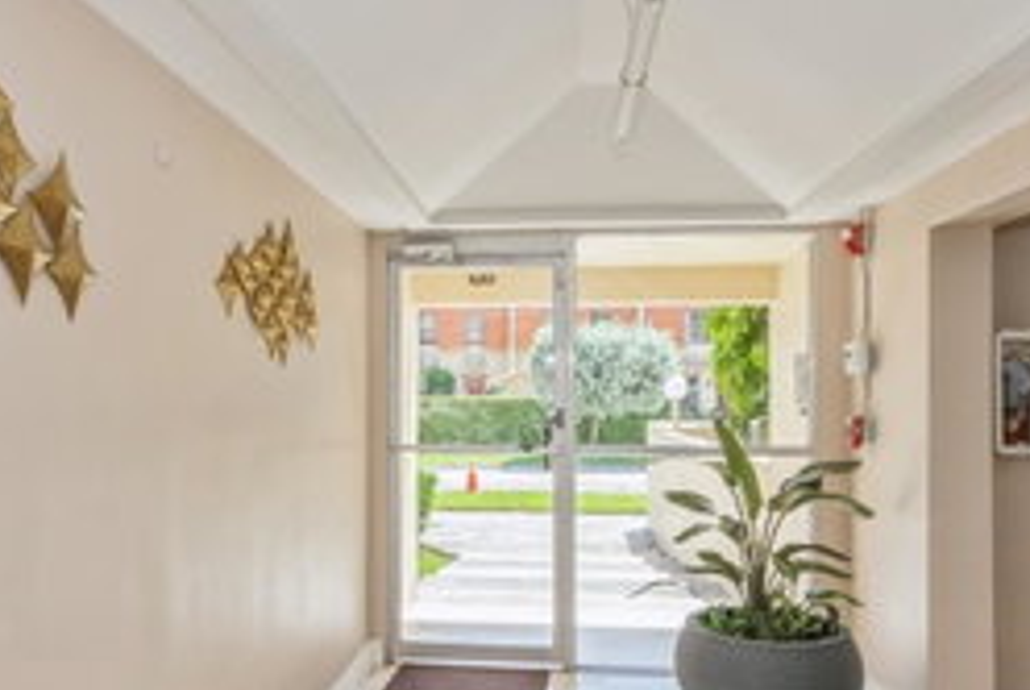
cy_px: 428
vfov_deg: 44.7
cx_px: 453
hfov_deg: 63.4
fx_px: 831
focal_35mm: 29
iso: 250
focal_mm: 10
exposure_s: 1/250
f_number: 7.1
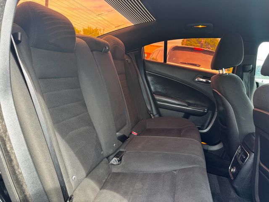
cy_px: 101
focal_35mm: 24
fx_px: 187
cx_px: 134
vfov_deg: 56.8
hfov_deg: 71.6
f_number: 1.78
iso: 80
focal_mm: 6.76
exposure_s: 1/121
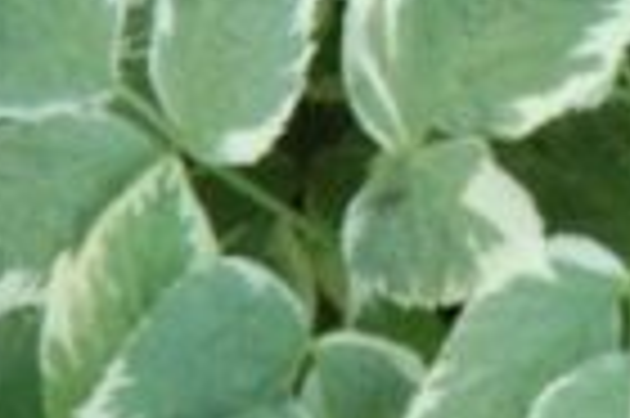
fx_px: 9072
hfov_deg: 3.9
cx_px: 1411
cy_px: -539
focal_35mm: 519
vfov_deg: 2.6
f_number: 4.5
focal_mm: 56
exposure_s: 1/80
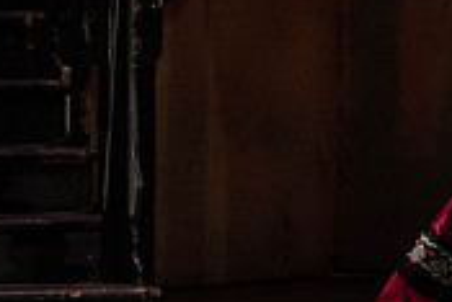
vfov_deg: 2.1
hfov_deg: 3.1
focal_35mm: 661
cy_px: 12
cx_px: 669
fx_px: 8306
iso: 3200
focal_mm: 200
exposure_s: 1/250
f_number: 7.1
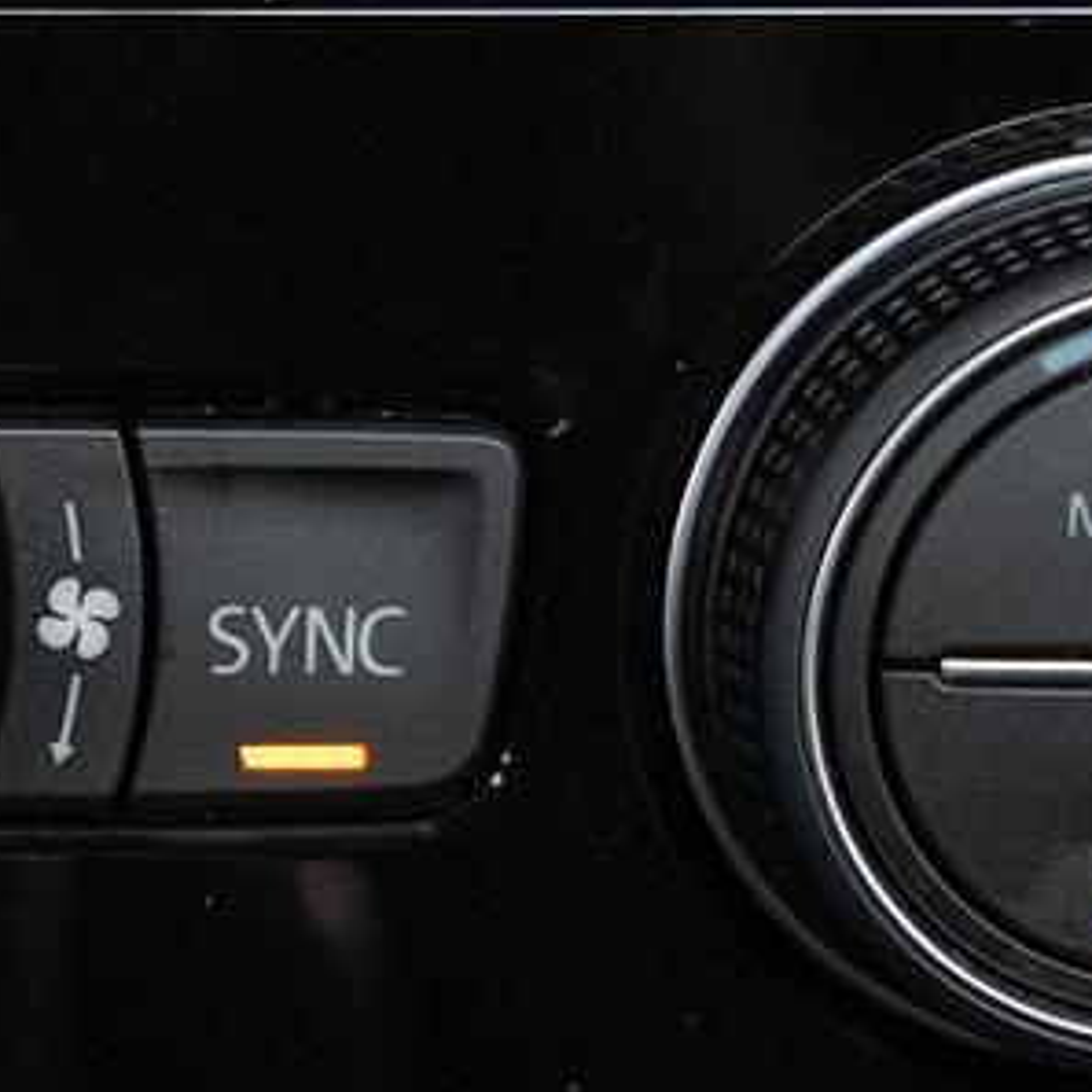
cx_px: -492
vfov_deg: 10.7
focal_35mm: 163
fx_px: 5818
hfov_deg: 10.4
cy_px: 621
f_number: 3.5
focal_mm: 34.6
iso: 1000
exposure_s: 1/40
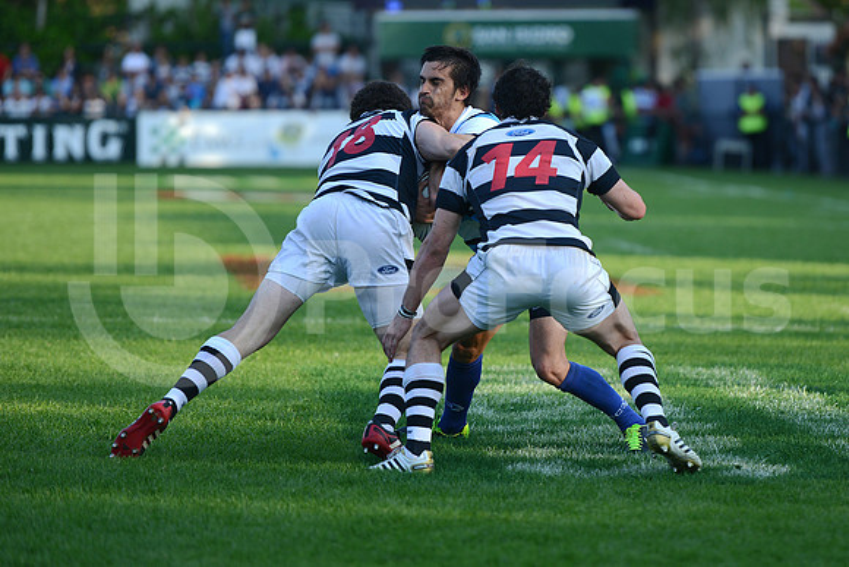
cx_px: 424
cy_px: 284
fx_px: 4600
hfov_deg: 10.5
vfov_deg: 7.0
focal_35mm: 195
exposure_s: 1/1000
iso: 320
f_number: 2.8
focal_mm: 195
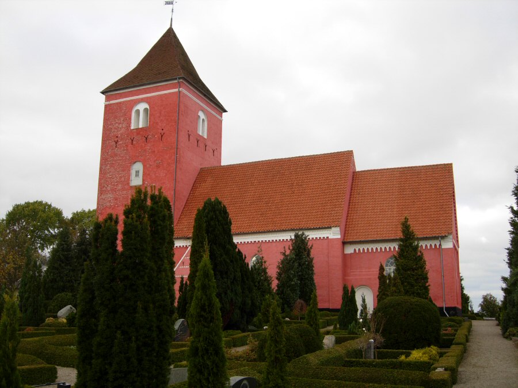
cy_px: 194
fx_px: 539
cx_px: 259
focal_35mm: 36
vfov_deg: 39.7
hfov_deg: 51.4
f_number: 3.8
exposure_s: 1/157
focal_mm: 7.5
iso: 50
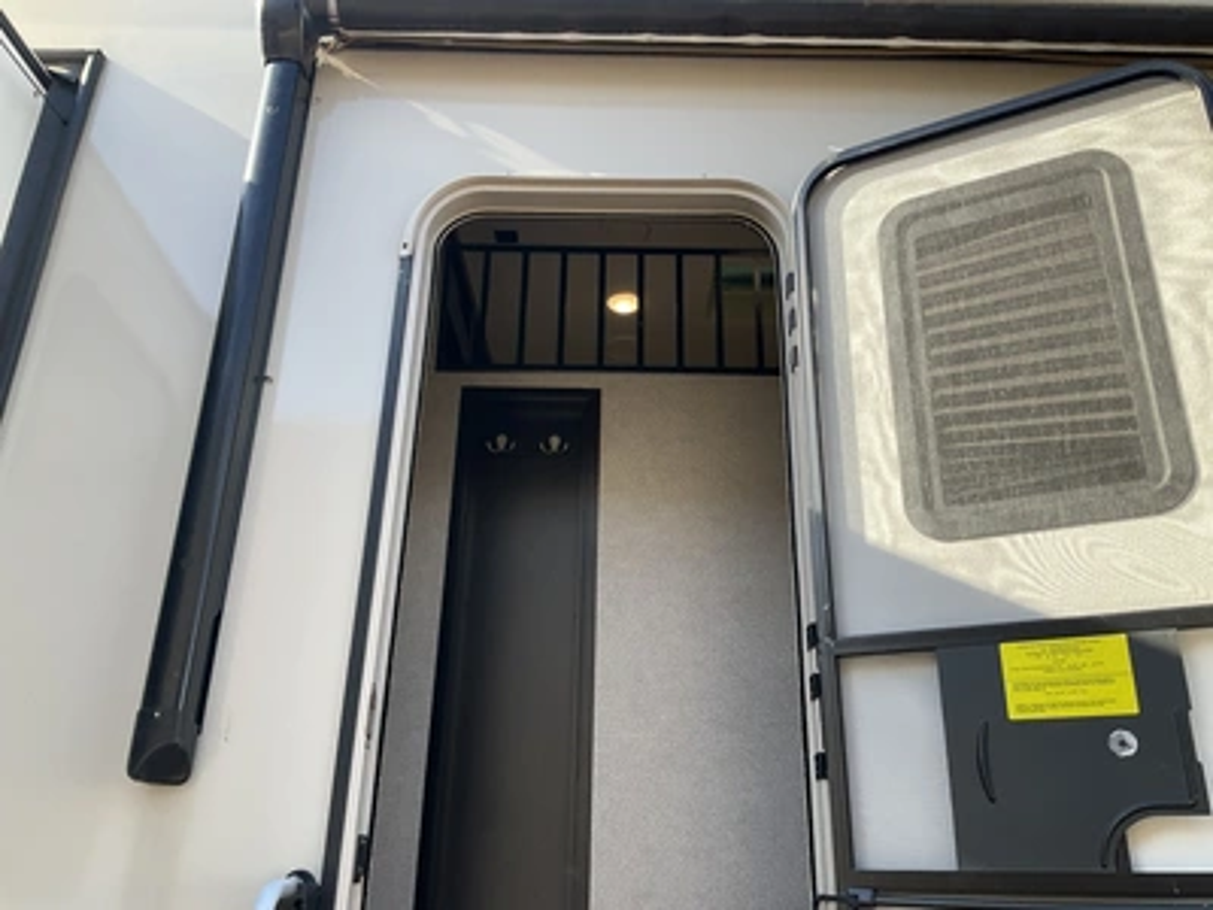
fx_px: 1016
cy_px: 455
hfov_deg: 61.7
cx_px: 606
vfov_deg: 48.2
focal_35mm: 29
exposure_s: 1/234
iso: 20
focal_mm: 3
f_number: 1.8
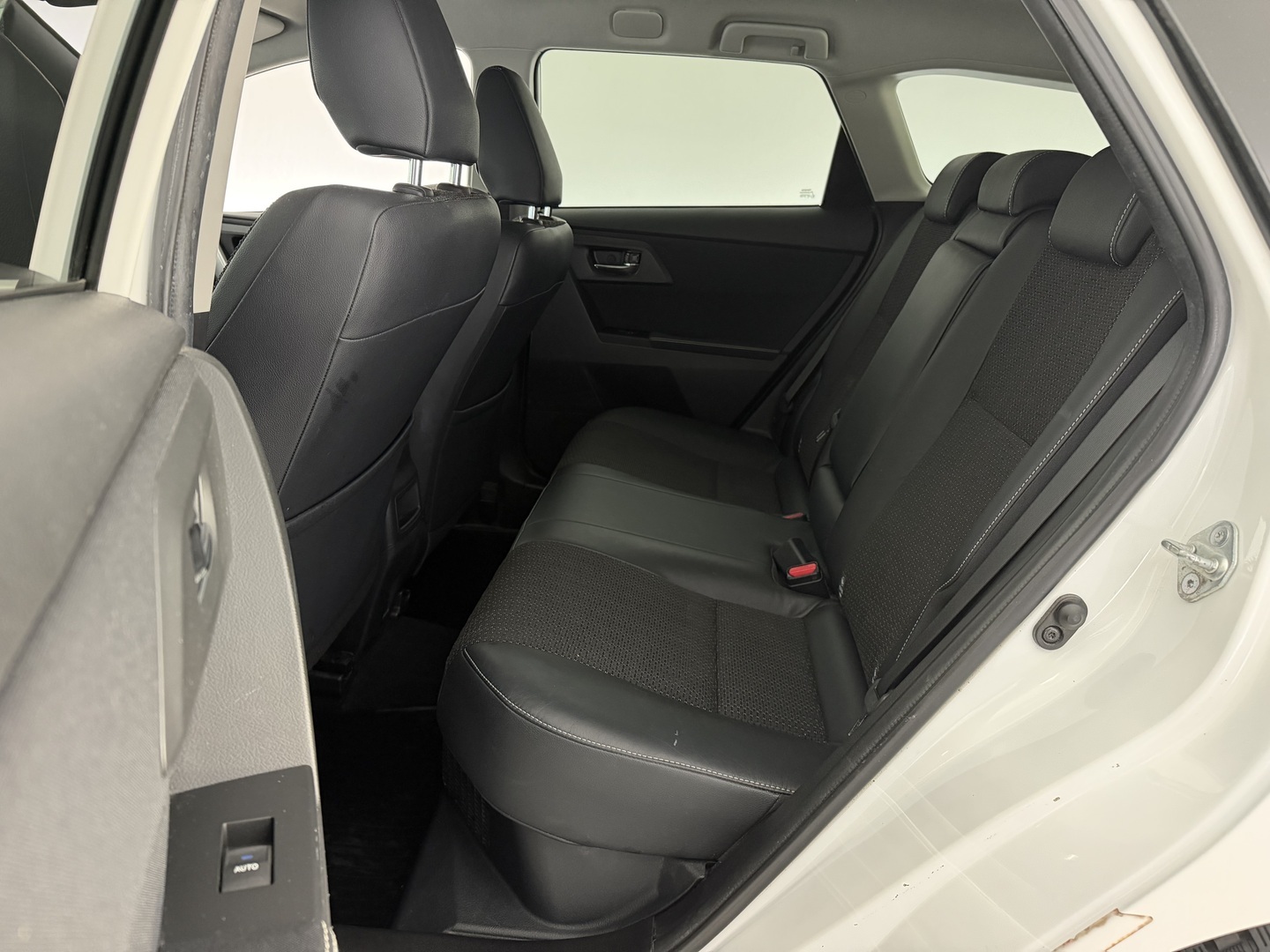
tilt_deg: -18.0
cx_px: 635
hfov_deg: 71.6
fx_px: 881
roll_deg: -2.2
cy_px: 476
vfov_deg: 56.8
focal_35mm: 24
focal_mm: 6.76
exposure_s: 1/33
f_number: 1.78
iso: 640
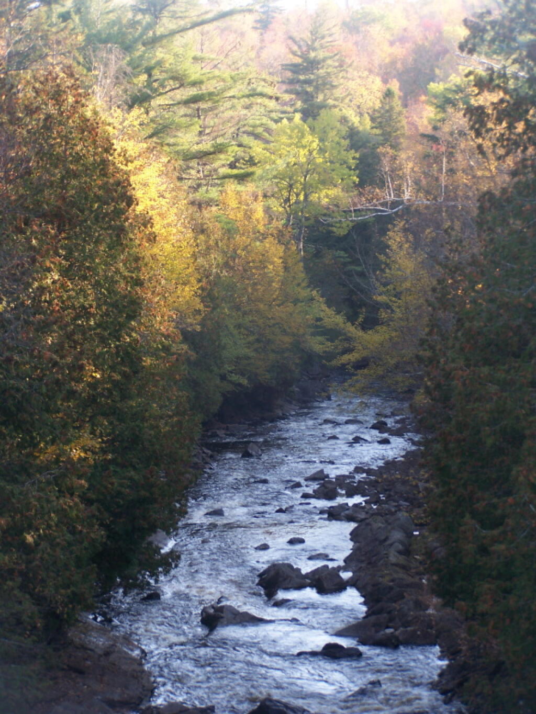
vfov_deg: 16.8
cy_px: 357
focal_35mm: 117
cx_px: 268
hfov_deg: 12.7
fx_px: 2415
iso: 80
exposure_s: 1/100
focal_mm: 19.4
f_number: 3.2
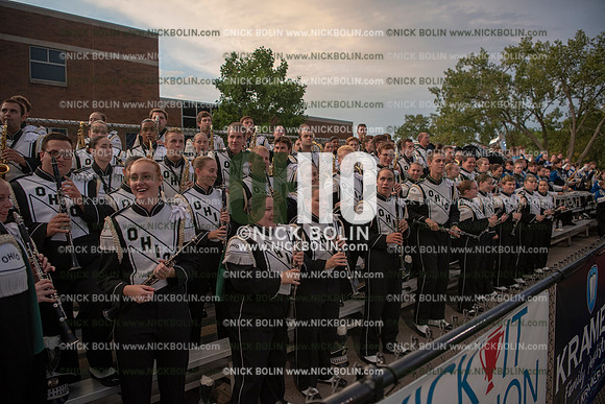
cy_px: 202
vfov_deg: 53.2
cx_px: 302
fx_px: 403
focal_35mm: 24
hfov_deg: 73.7
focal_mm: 24
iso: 800
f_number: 3.2
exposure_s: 1/640
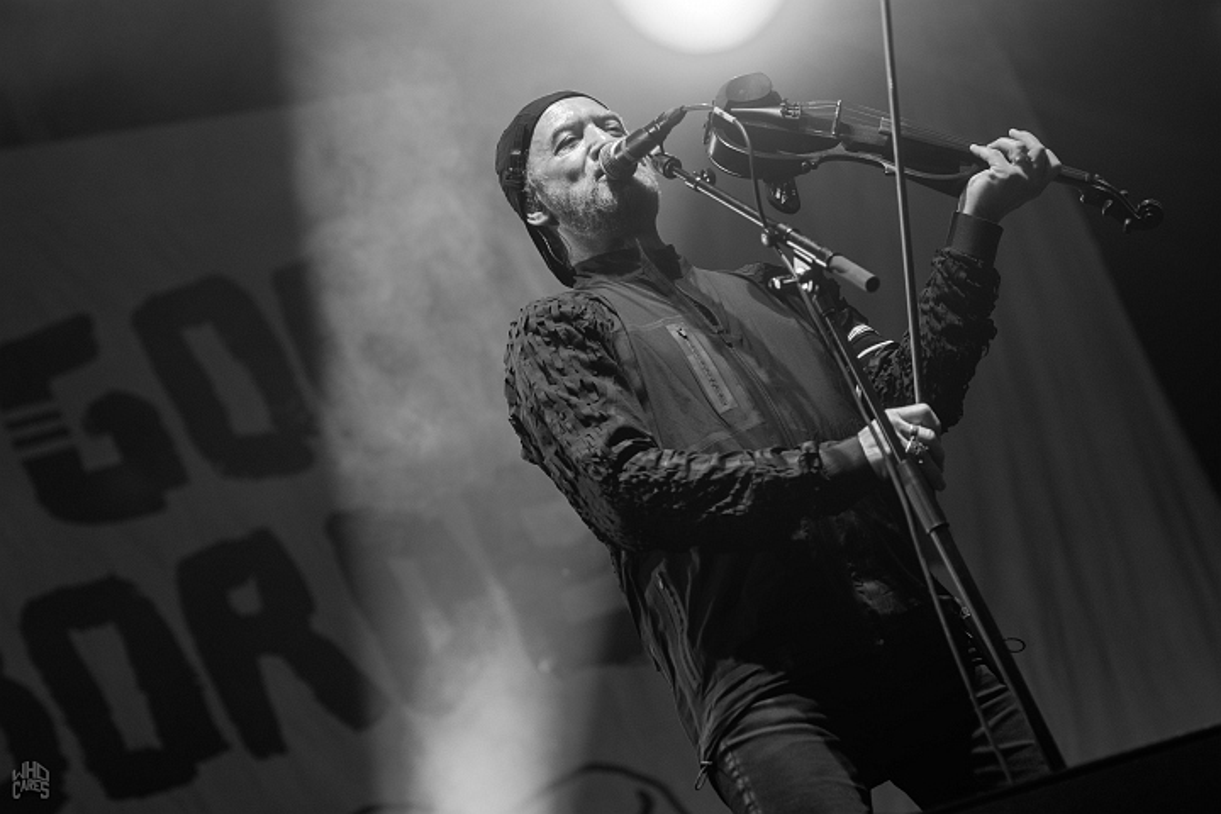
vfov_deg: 13.0
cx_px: 610
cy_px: 407
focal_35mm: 105
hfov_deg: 19.5
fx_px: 3561
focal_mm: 70
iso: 640
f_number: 2.8
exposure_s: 1/100
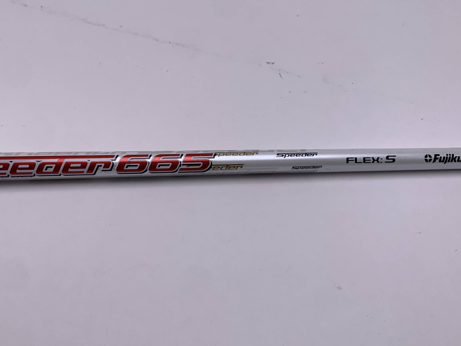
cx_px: 203
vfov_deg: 39.6
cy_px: 163
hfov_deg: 51.2
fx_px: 479
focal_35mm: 36
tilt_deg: -51.2
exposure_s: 1/510
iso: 25
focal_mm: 4.25
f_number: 1.8
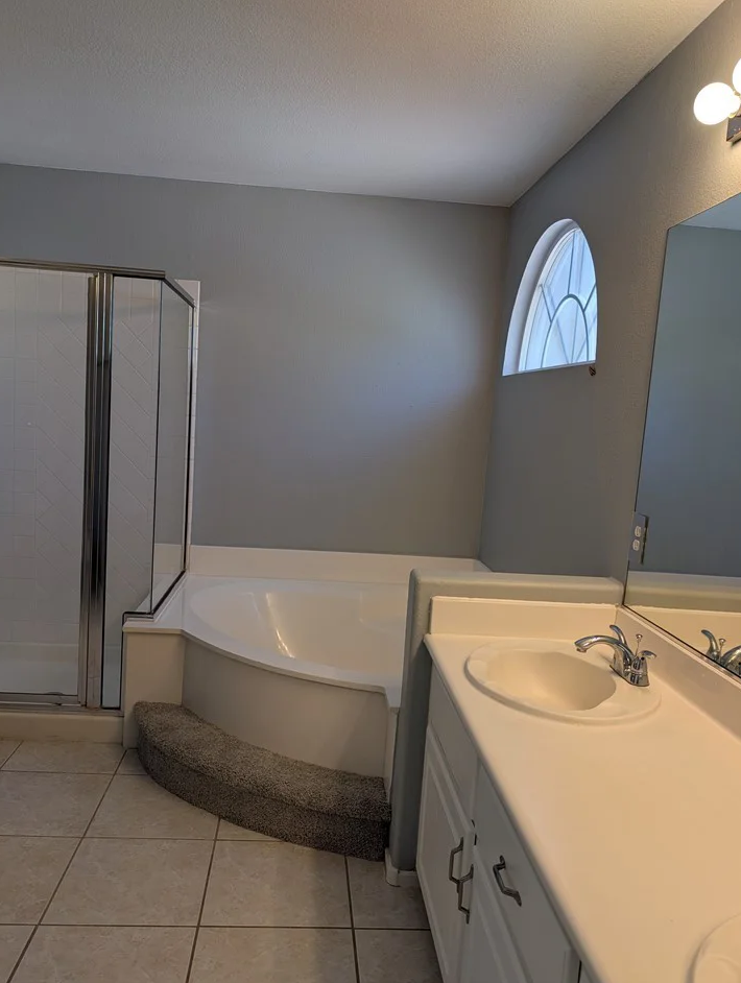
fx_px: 740
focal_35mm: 26
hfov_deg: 53.2
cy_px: 499
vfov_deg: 67.2
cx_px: 355
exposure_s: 1/30
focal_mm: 6.9
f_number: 1.68
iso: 19
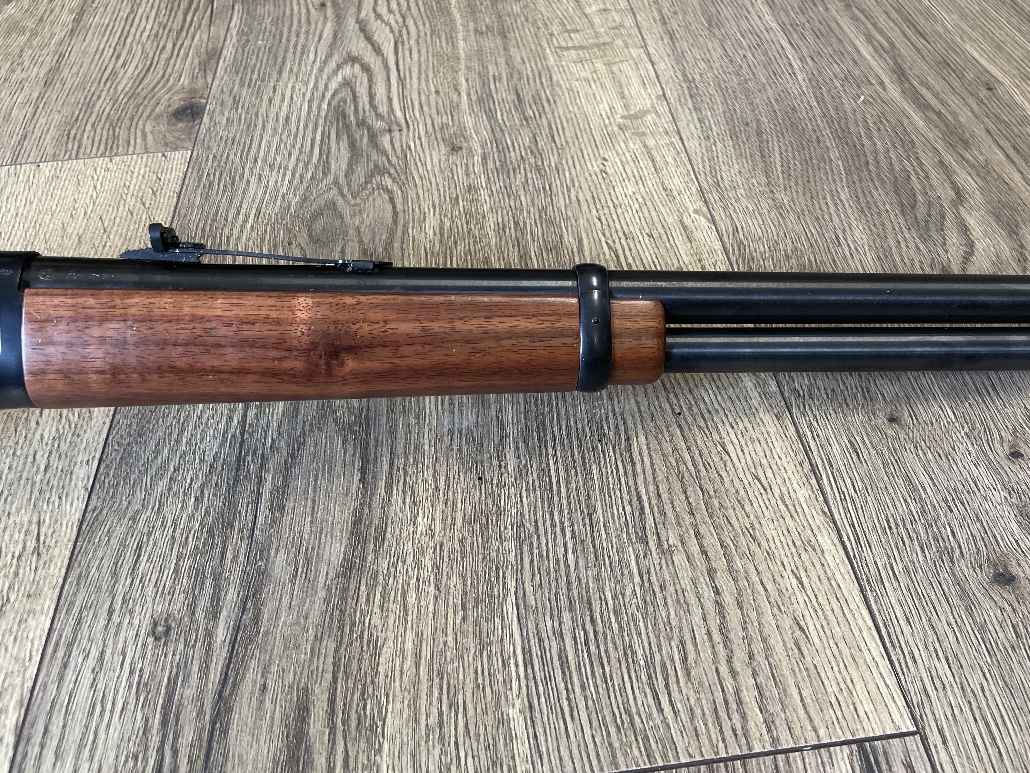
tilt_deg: -43.5
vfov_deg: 44.1
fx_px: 952
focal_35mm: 32
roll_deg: +0.8
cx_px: 593
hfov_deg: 56.6
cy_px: 333
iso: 80
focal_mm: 4.2
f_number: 1.6
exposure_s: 1/50
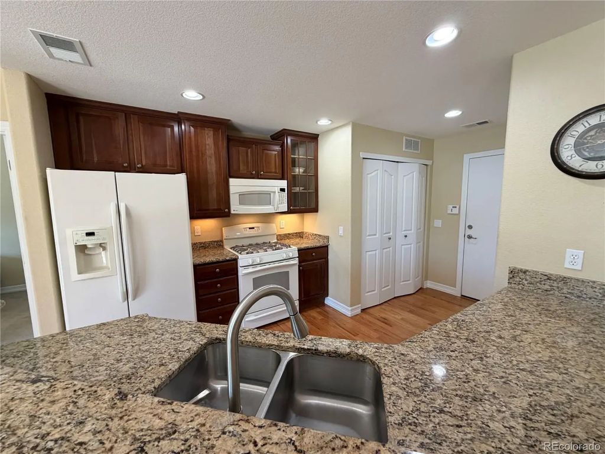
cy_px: 227
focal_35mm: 14
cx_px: 302
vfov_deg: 85.7
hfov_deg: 102.1
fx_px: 245
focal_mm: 2.22
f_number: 2.2
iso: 250
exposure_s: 1/120
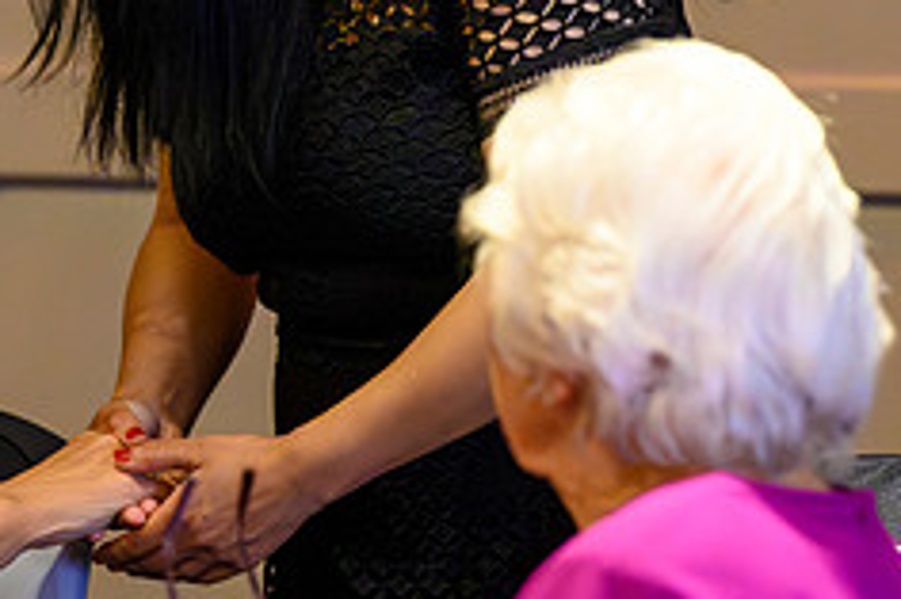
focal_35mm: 324
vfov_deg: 4.2
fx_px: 8103
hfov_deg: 6.4
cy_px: 61
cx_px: 122
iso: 20000
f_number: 4
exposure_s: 1/200
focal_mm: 130
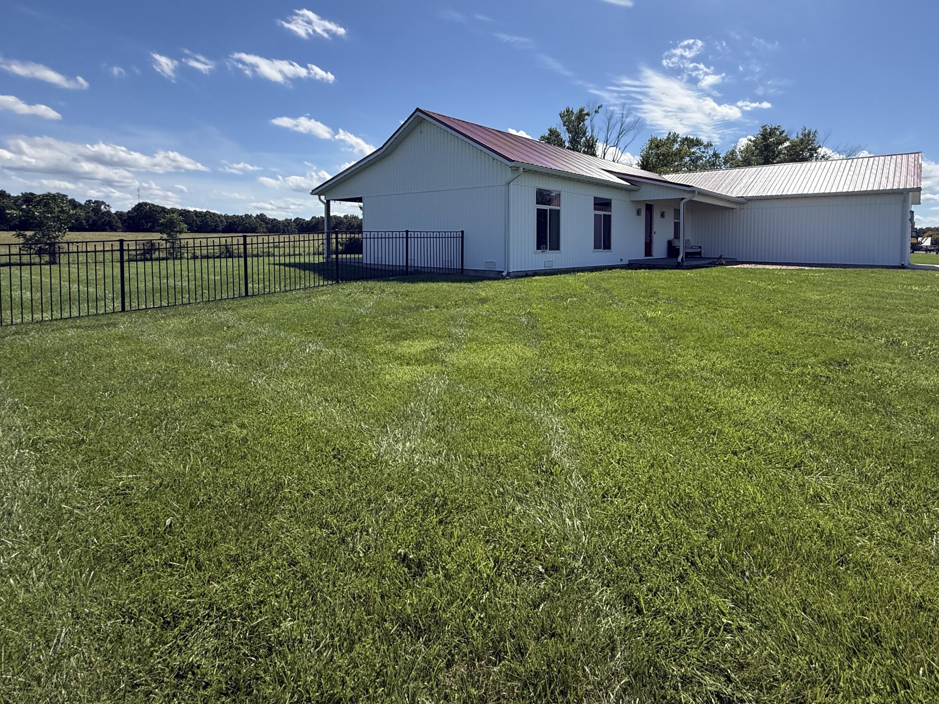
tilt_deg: -1.1
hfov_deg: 86.9
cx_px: 551
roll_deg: -0.6
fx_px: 488
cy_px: 258
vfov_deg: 70.3
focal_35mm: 18
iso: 80
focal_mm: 2.22
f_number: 2.2
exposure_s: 1/3891
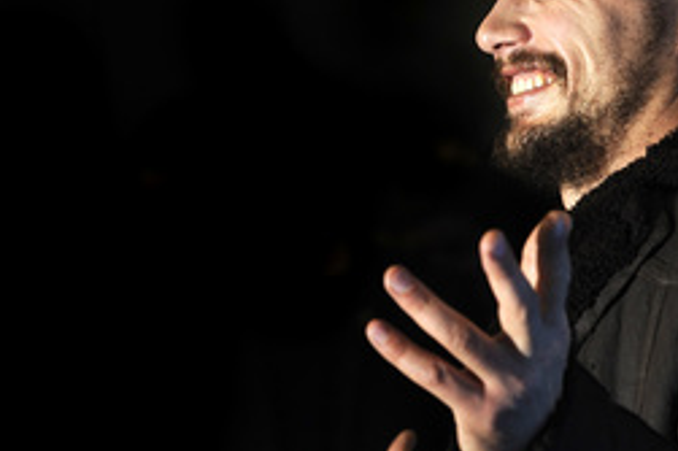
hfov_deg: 7.0
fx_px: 5571
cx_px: 386
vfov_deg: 4.6
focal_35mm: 296
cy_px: 162
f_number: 7.1
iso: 200
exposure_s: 1/200
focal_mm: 165
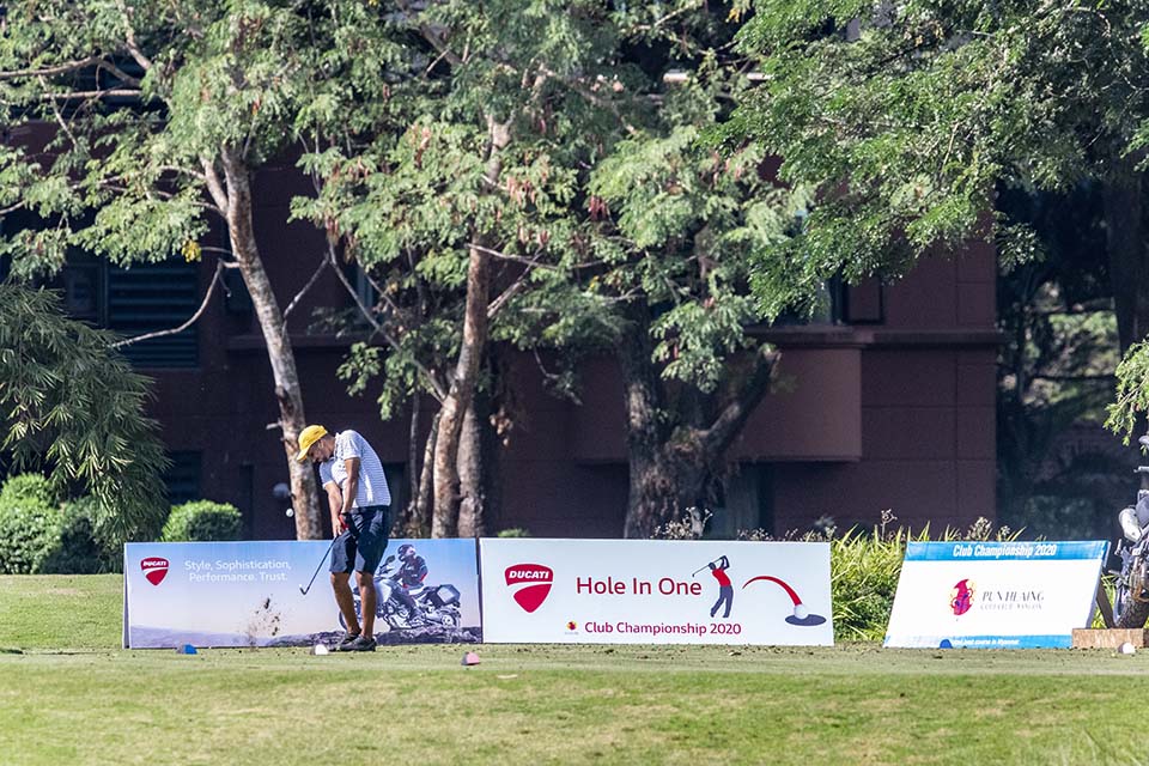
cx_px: 574
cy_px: 383
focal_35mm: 650
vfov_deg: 2.1
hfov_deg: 3.2
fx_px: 20744
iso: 2800
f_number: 9
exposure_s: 1/2000
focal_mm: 650
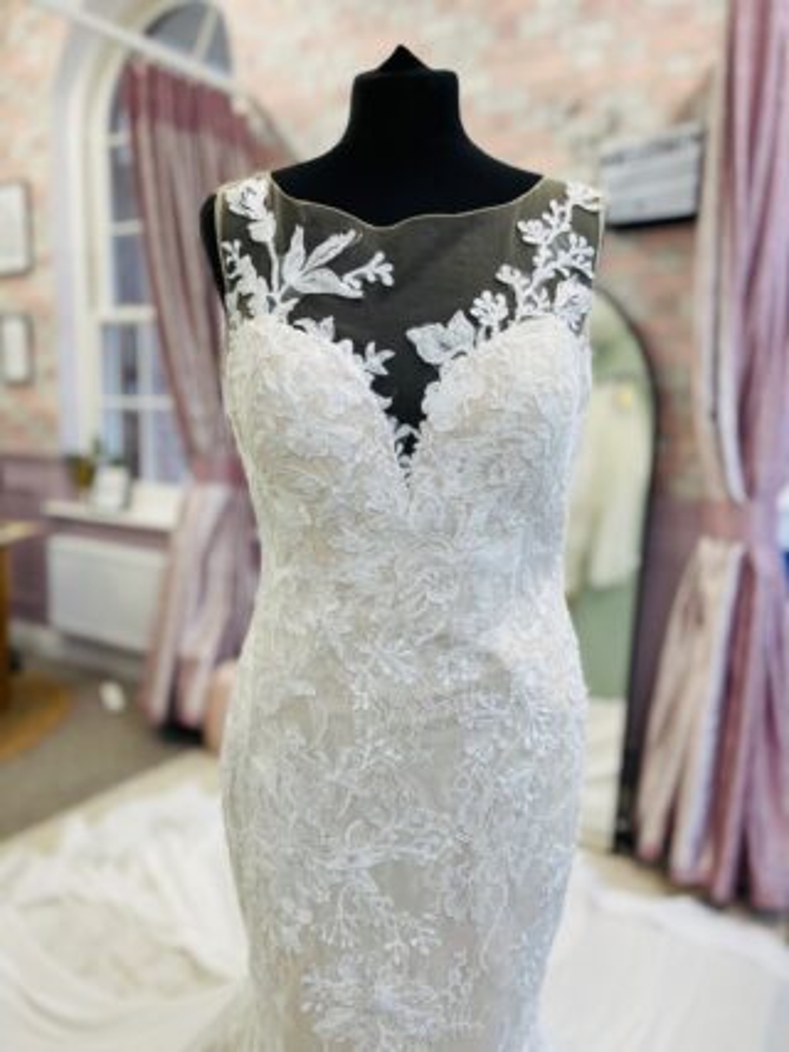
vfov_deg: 67.3
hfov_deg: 53.0
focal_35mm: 26
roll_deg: -0.9
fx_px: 791
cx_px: 394
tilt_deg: -8.4
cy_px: 526
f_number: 1.6
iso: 80
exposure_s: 1/100
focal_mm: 5.1
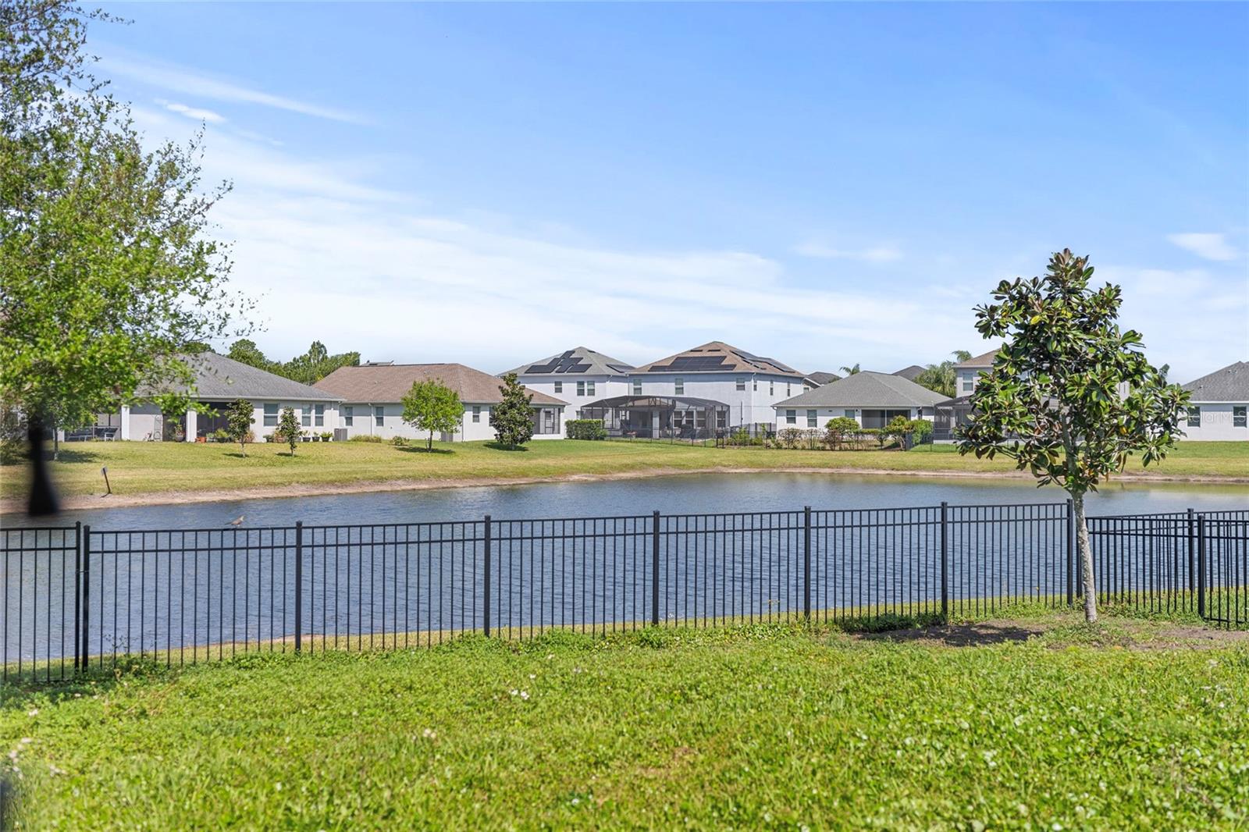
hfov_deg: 54.4
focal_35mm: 35
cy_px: 416
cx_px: 624
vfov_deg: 37.8
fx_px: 1214
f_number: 2.8
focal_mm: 35
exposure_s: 1/500
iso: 64
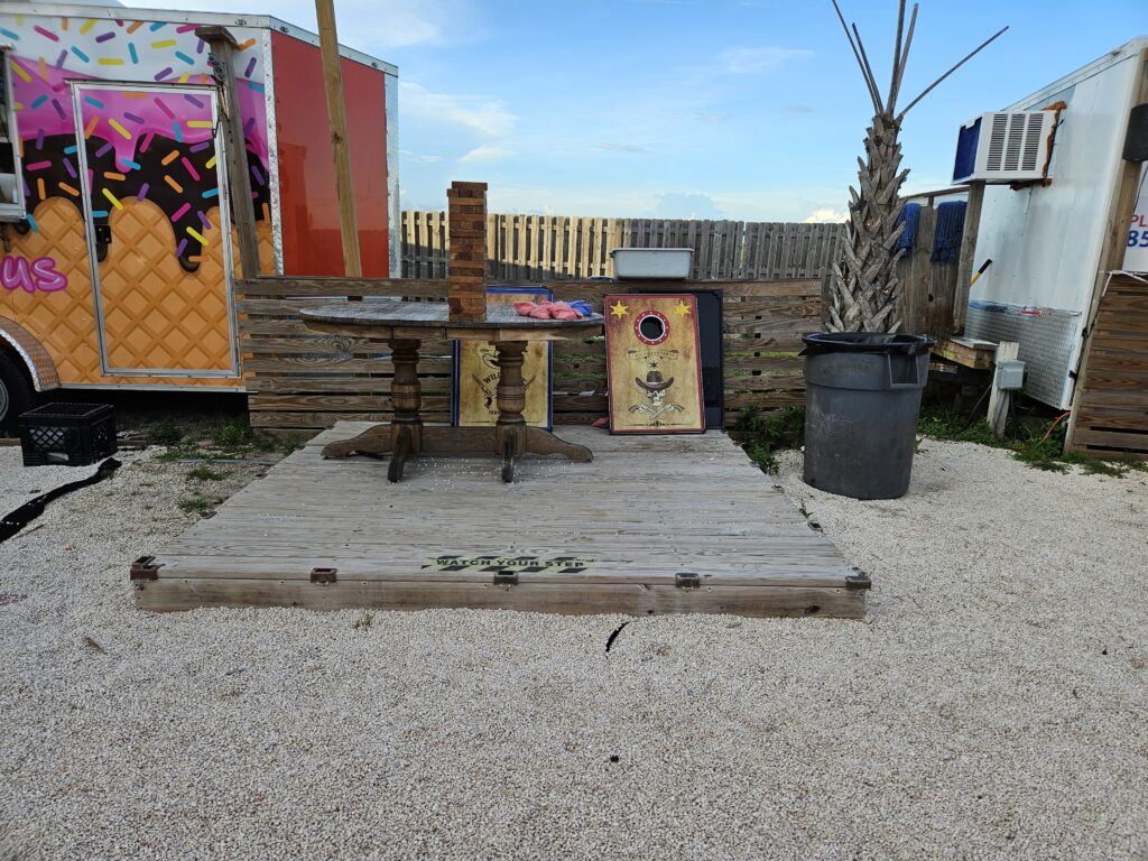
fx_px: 763
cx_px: 574
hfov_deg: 73.9
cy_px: 430
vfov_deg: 58.9
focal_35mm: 23
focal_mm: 5.4
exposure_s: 1/528
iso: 32
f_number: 1.8
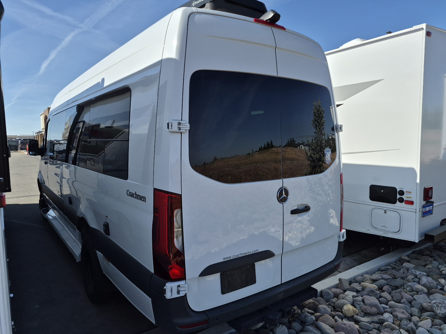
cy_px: 167
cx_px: 223
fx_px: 296
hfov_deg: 73.9
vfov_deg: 58.9
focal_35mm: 23
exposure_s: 1/10000
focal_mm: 5.4
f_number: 1.8
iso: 80
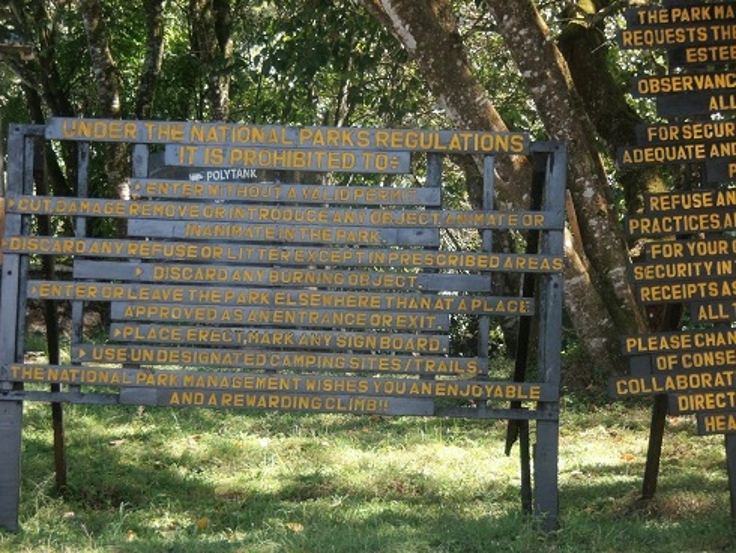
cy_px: 276
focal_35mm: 123
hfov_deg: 16.0
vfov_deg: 12.1
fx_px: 2616
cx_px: 368
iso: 125
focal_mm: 21.79
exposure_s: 1/60
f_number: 5.5
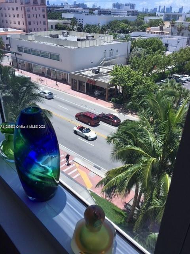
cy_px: 127
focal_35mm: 29
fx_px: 212
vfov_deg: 61.7
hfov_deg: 48.2
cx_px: 95
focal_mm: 4.15
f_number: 2.2
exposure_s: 1/310
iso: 25
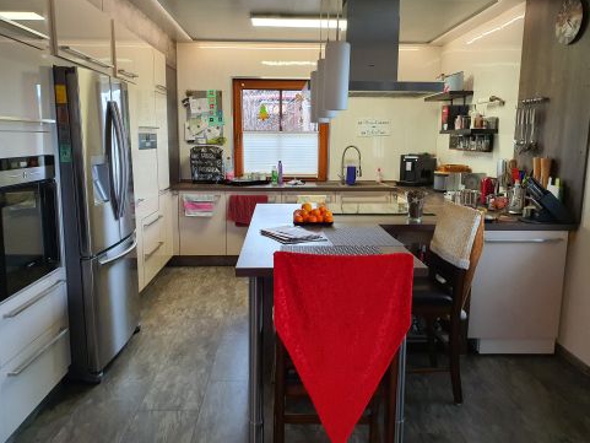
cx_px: 288
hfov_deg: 65.3
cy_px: 222
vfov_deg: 51.4
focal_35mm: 27
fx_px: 460
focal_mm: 4.3
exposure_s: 1/50
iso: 320
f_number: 2.4
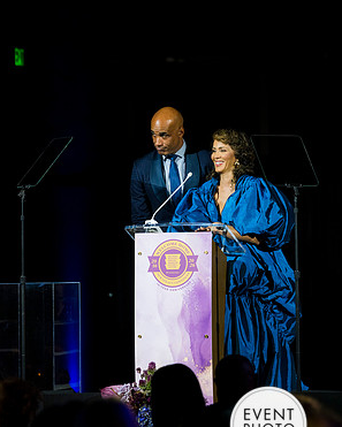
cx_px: 172
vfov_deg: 7.5
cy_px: 241
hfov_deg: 6.0
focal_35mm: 256
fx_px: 3238
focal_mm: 150
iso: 400
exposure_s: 1/200
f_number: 3.5
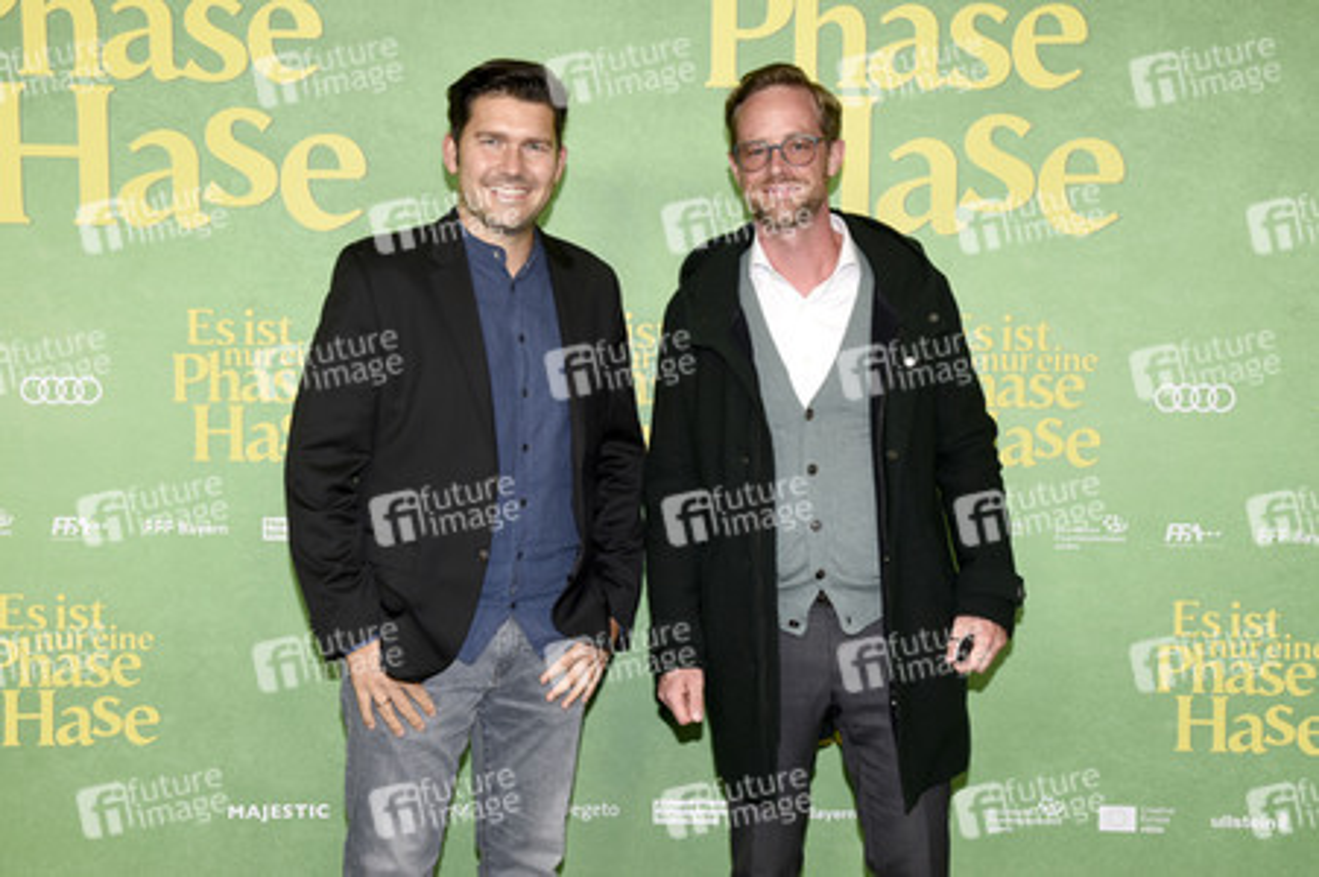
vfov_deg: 30.5
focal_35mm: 44
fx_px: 1611
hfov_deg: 44.5
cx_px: 660
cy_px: 438
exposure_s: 1/125
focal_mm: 44
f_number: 6.3
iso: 500
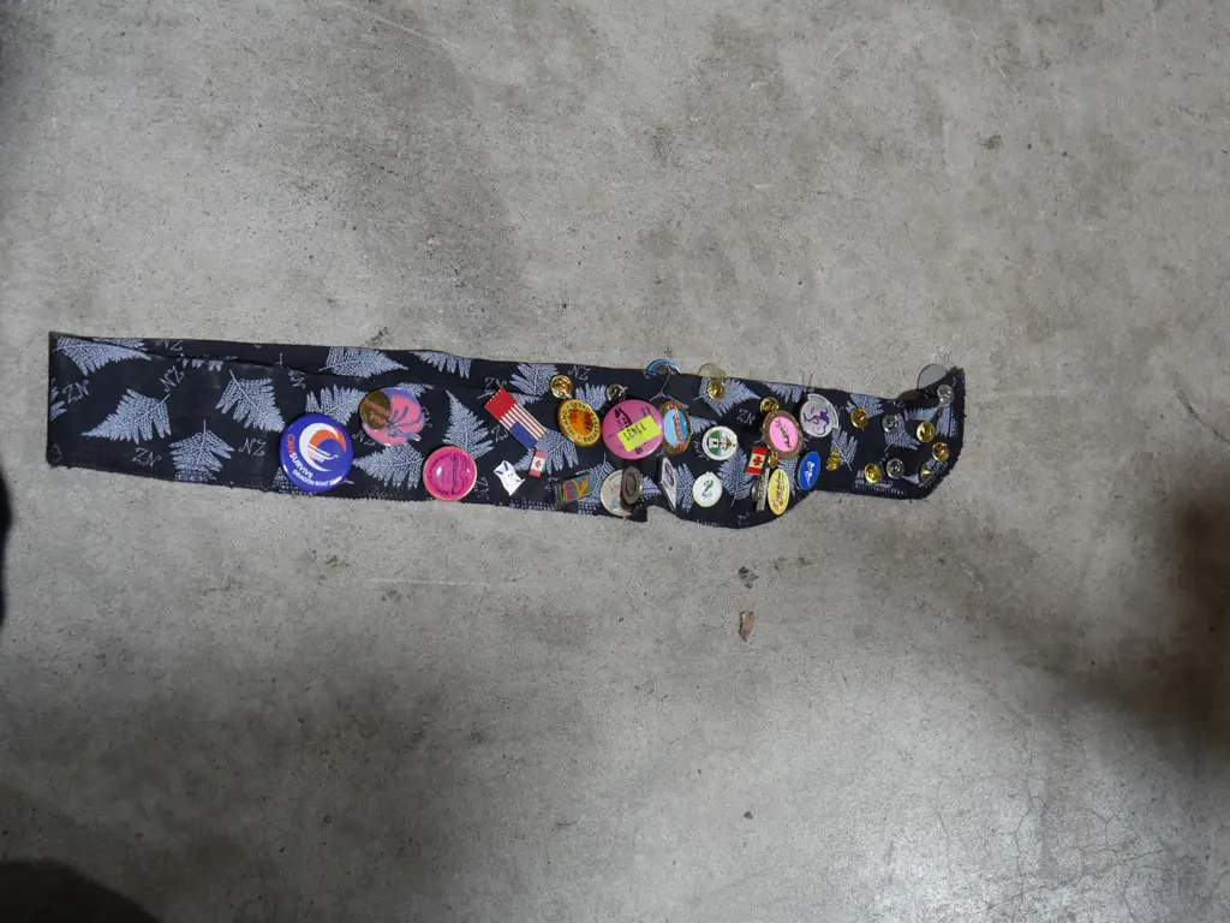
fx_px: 1421
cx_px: 615
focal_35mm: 40
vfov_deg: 36.0
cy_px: 462
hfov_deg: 46.8
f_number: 4.5
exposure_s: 1/60
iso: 400
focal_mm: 20
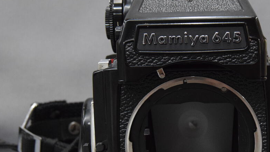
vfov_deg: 13.1
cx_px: 199
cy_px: 96
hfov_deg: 23.0
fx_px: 659
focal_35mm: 92
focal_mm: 38
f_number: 8
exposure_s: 1/125
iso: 3200
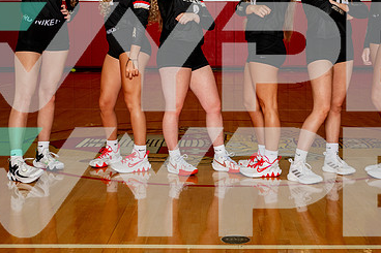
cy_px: 55
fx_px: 666
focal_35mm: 63
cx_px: 197
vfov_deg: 21.3
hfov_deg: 31.9
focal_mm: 38
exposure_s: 1/250
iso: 800
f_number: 7.1
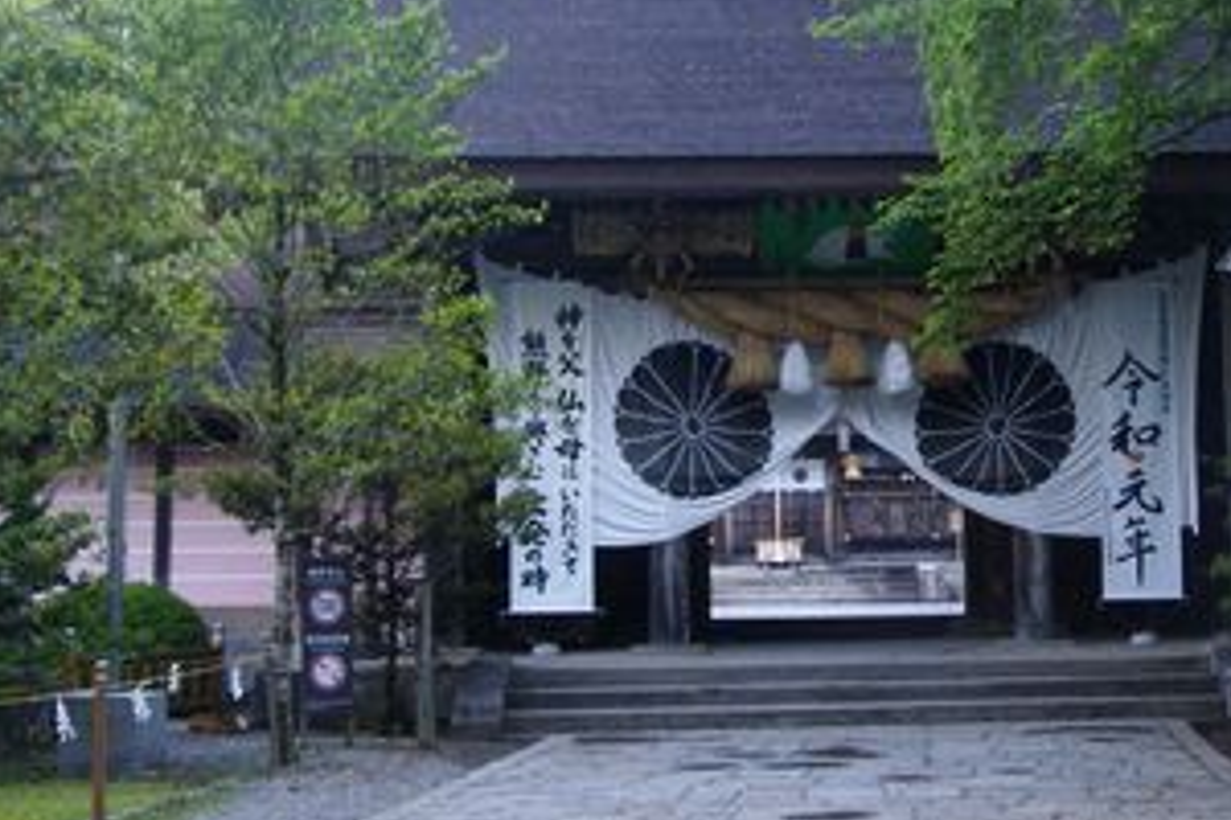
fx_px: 2188
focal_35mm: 64
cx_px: 878
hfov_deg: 31.0
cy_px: 279
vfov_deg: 21.2
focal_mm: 20
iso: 800
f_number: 3.5
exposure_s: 1/160
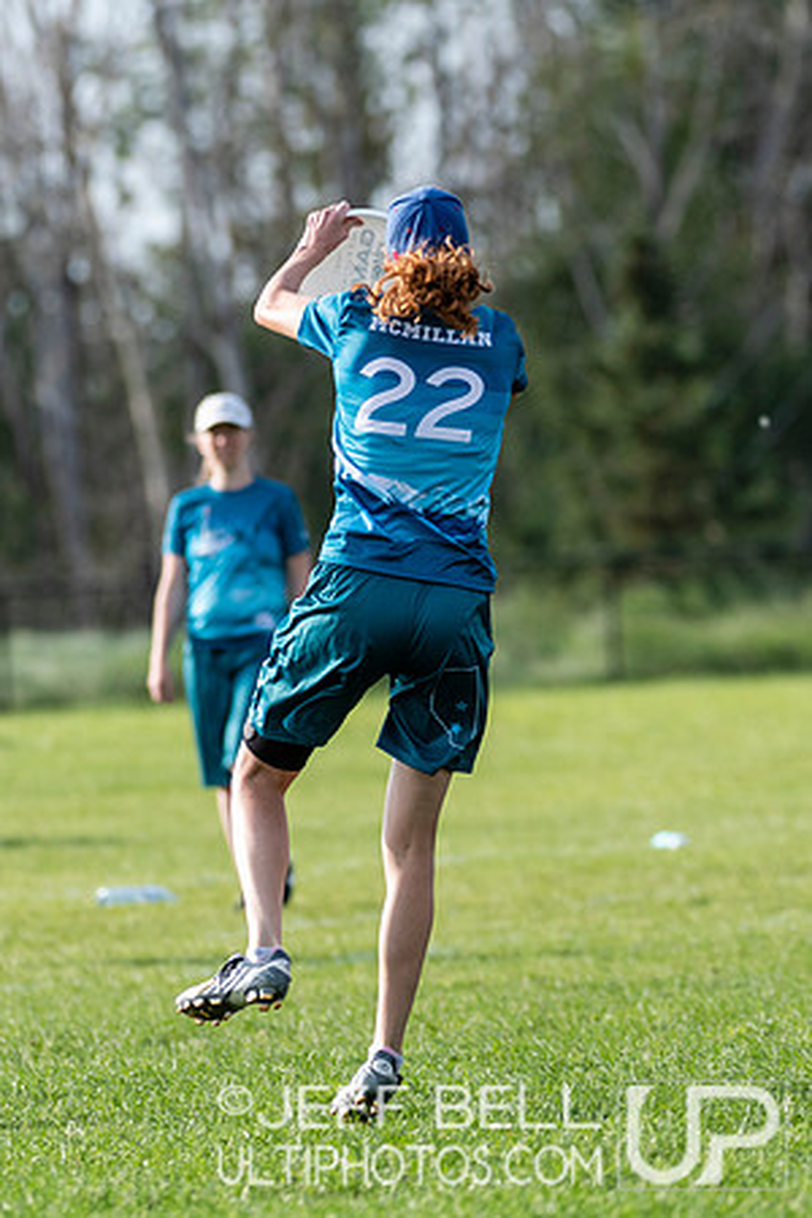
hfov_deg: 2.5
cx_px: 406
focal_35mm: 540
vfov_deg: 3.8
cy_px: 609
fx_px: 18269
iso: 400
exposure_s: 1/1600
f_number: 4
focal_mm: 240
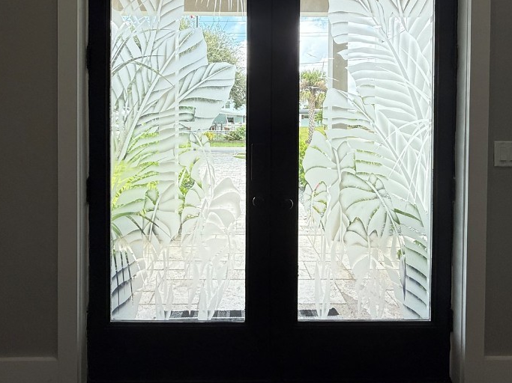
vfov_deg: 62.0
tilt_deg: -0.8
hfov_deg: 79.0
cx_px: 247
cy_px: 130
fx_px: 311
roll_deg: -1.2
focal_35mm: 21
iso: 64
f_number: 2.2
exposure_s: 1/308
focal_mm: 2.22
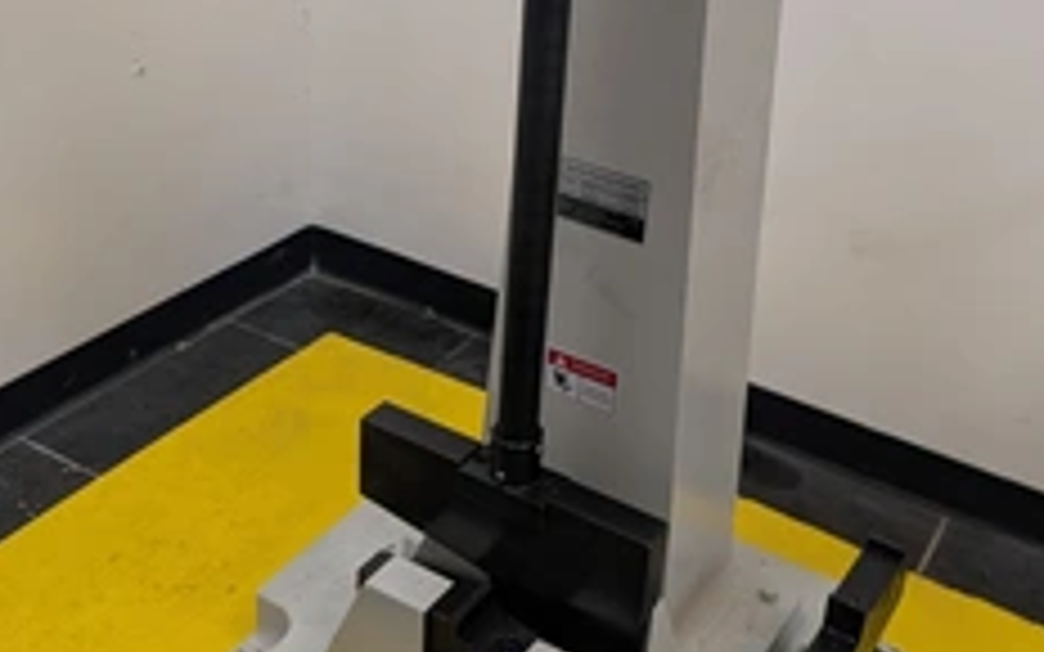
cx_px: 628
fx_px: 1252
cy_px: 139
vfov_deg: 28.6
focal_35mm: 44
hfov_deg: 45.0
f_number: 1.68
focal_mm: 6.9
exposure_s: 1/120
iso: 110
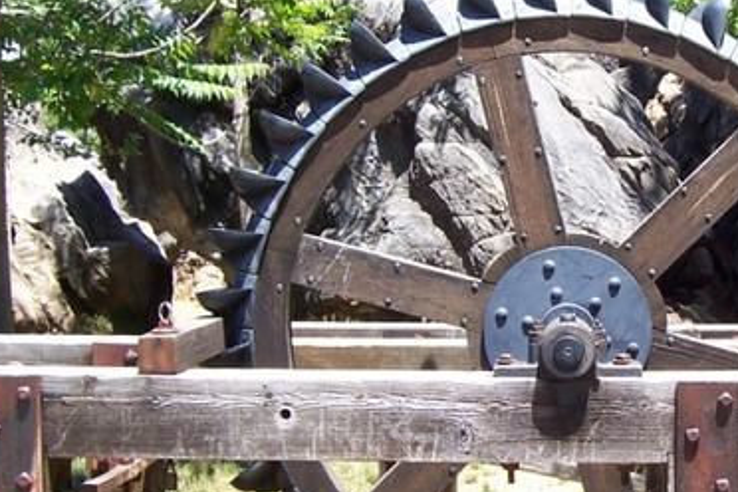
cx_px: 637
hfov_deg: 25.9
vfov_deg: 17.9
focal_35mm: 76
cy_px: 242
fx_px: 1558
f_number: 5.6
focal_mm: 5.6
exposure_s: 1/125
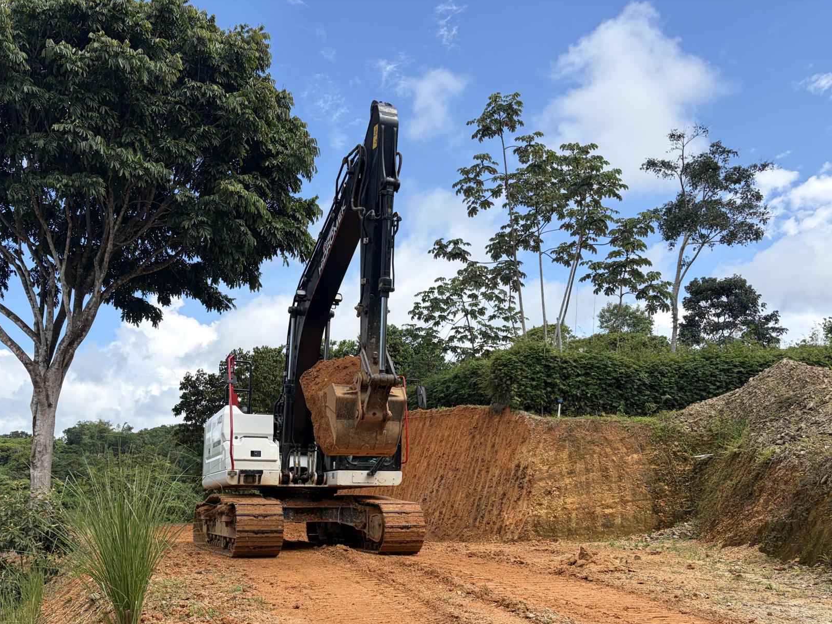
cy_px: 369
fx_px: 745
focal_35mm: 31
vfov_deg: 45.2
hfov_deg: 58.3
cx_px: 386
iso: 50
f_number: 1.6
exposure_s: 1/3279
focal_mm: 5.96
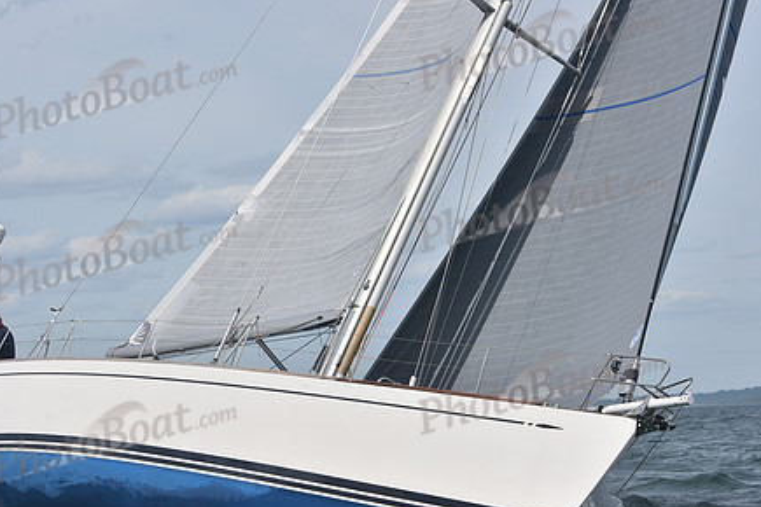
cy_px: 323
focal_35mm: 140
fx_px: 2959
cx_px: 329
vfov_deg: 9.8
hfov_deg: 14.6
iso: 320
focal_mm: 105
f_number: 9
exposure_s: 1/800
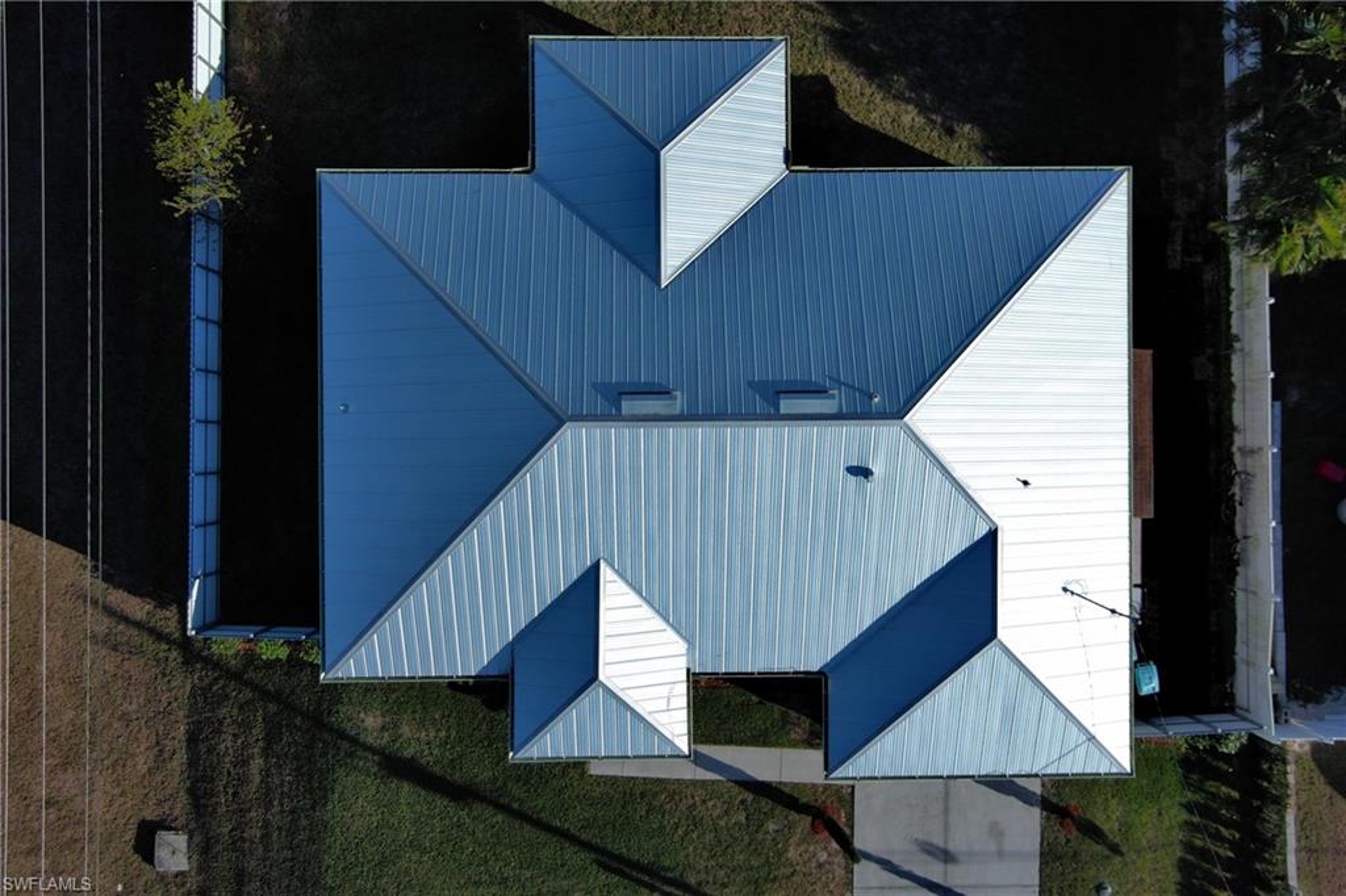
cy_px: 448
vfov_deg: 44.9
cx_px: 673
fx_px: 1084
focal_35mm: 29
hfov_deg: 63.7
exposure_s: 1/292
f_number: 2.8
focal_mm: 10.57
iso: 100
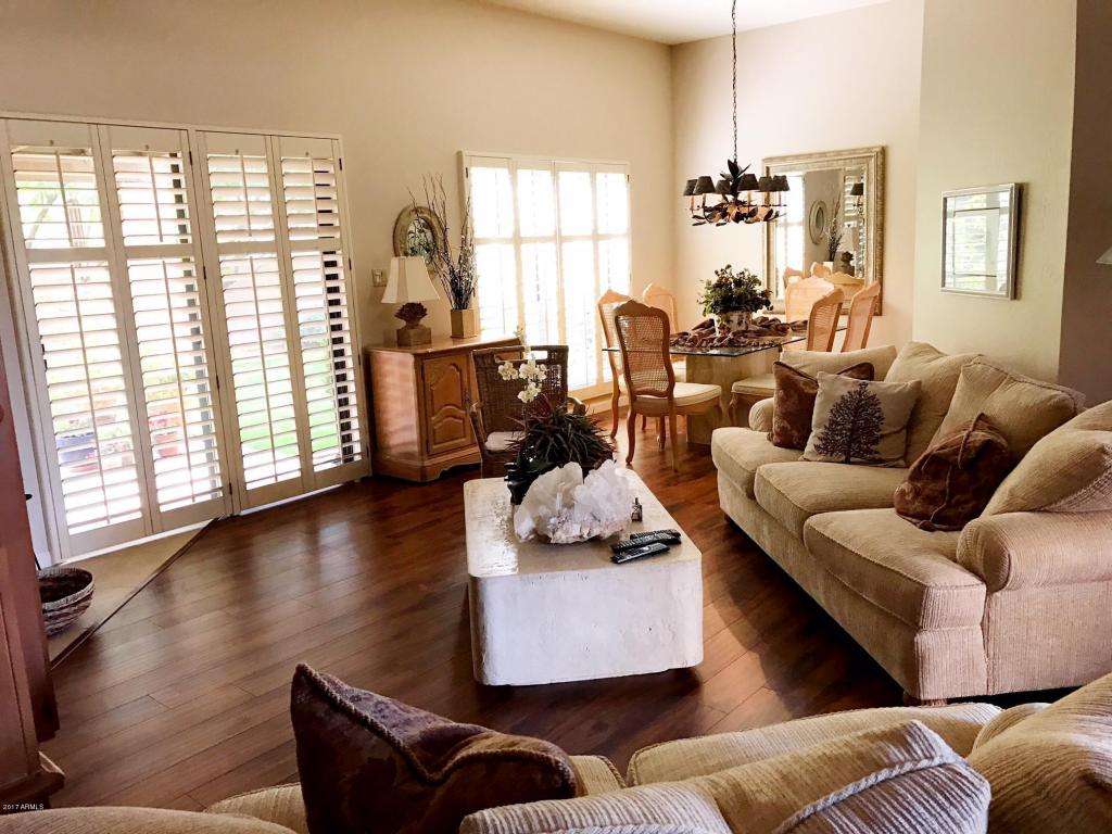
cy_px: 417
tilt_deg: -9.6
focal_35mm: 28
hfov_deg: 63.4
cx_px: 556
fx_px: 899
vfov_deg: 49.7
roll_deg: +1.6
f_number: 1.8
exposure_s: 1/30
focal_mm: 3.99
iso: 32
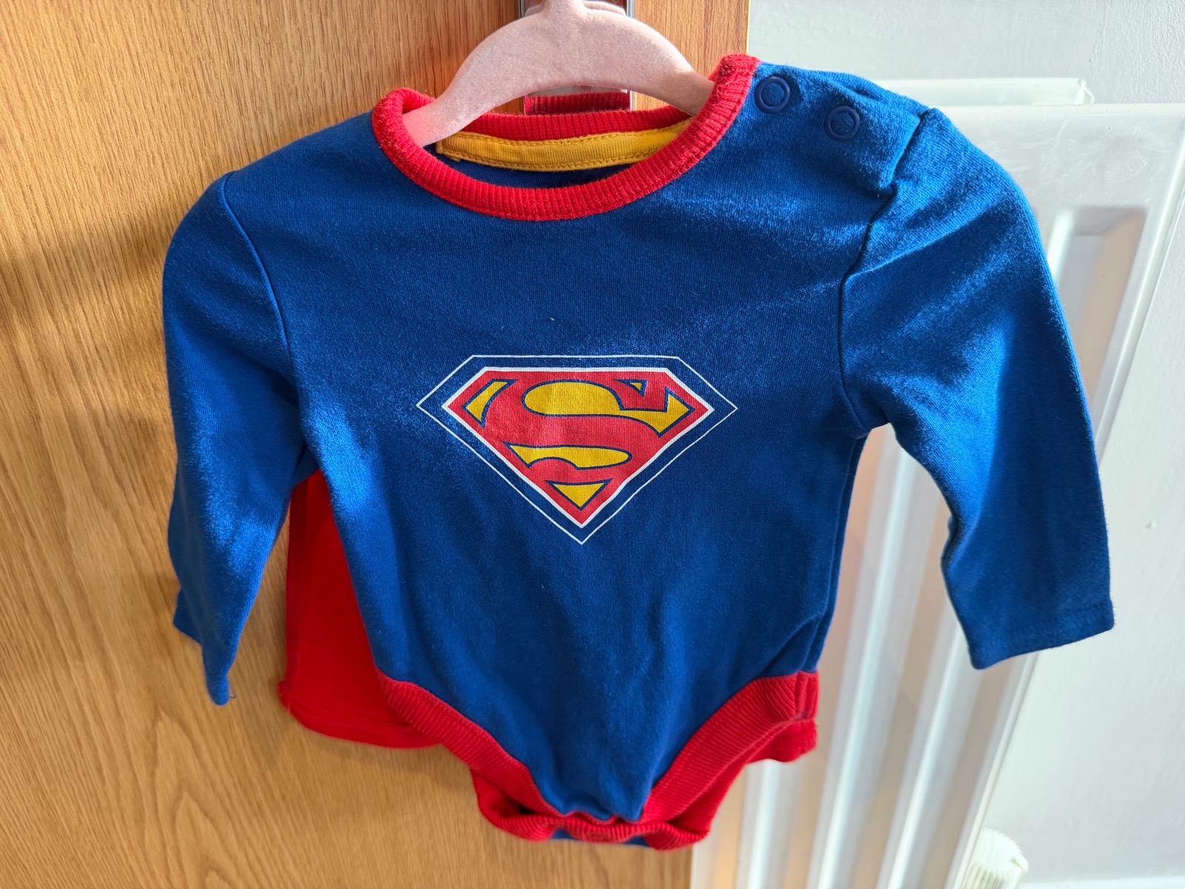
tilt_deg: -29.9
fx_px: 822
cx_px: 592
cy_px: 444
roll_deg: +0.5
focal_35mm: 24
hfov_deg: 71.6
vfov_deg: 56.8
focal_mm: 6.76
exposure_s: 1/50
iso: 250
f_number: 1.78
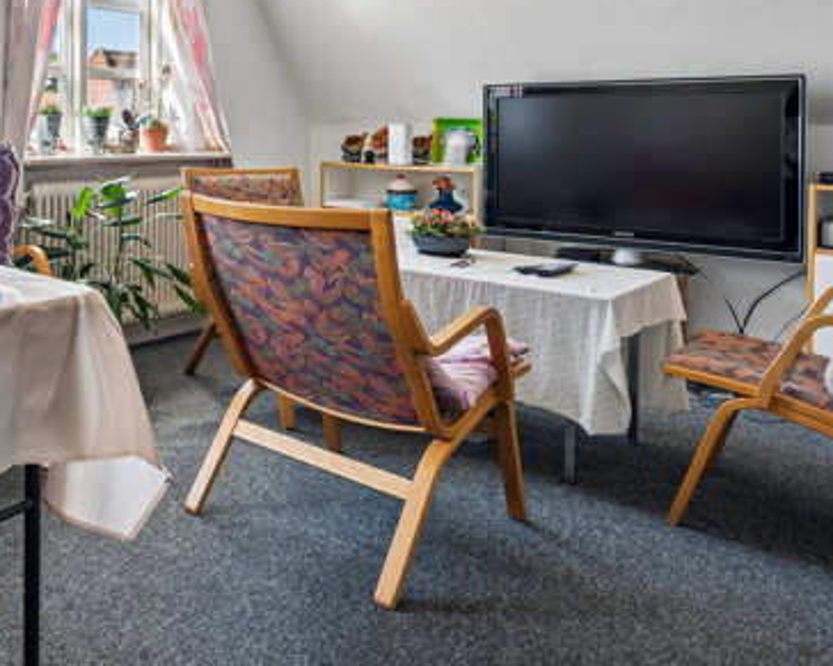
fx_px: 813
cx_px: 30
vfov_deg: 42.3
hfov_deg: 46.7
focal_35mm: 33
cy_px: 122
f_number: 4
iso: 400
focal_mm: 16
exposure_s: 1/60
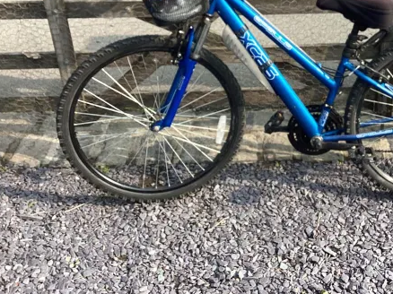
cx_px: 282
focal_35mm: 51
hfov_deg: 36.8
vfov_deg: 28.1
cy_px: 71
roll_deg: +0.3
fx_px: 579
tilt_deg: -27.4
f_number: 2.4
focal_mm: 3.3
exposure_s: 1/314
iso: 25
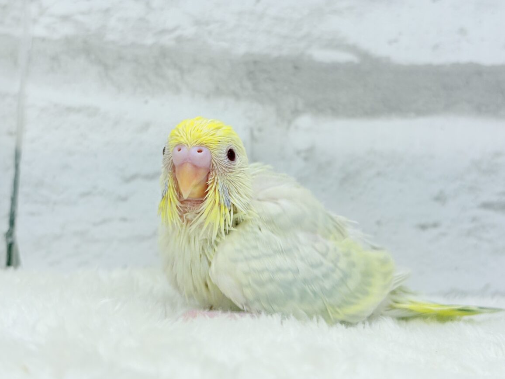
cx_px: 245
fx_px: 788
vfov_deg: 27.0
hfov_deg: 35.5
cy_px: 195
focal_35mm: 54
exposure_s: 1/100
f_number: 1.6
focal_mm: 5.96
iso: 50
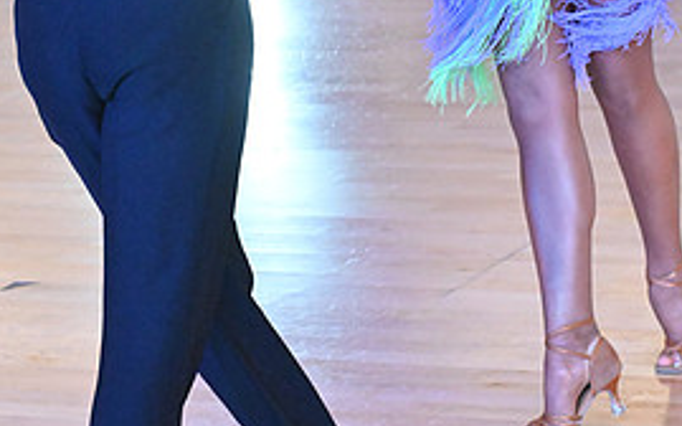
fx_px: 4497
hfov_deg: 8.7
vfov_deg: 5.4
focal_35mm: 242
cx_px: 369
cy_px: -132
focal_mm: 110
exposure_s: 1/400
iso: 10000
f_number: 8
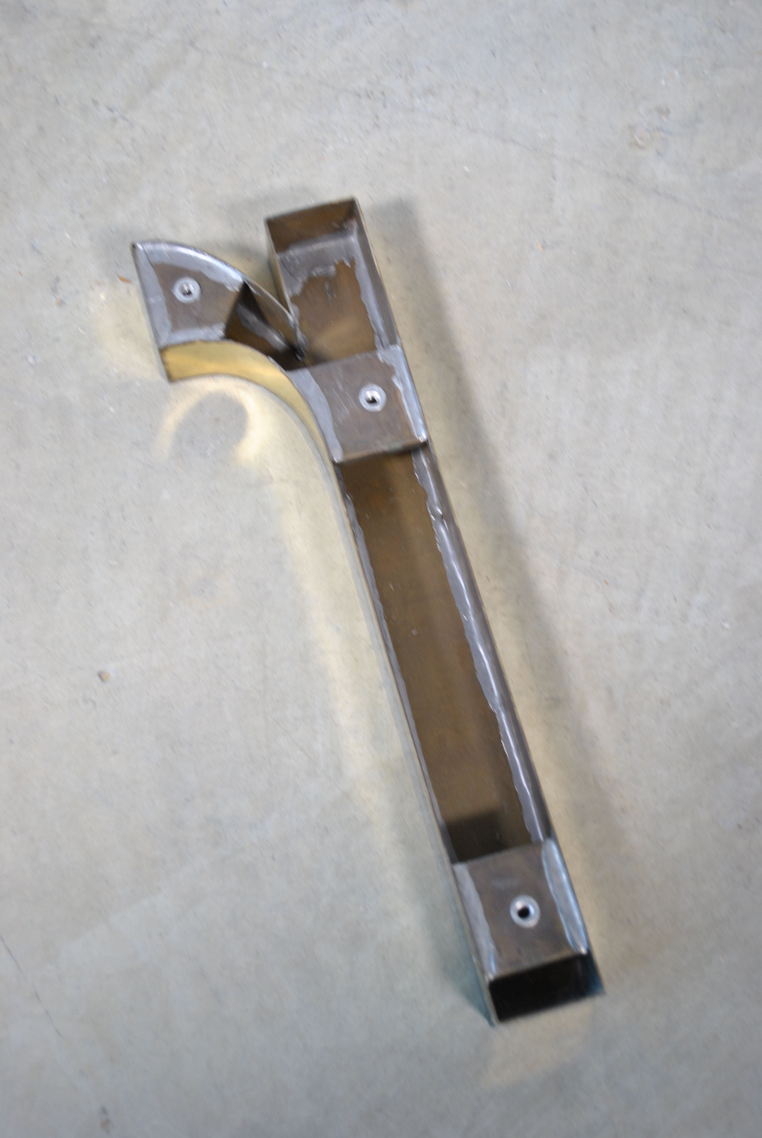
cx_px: 381
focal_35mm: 45
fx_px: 1425
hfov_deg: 29.9
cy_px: 569
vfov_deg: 43.6
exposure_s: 1/40
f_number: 4.5
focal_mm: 30
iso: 200
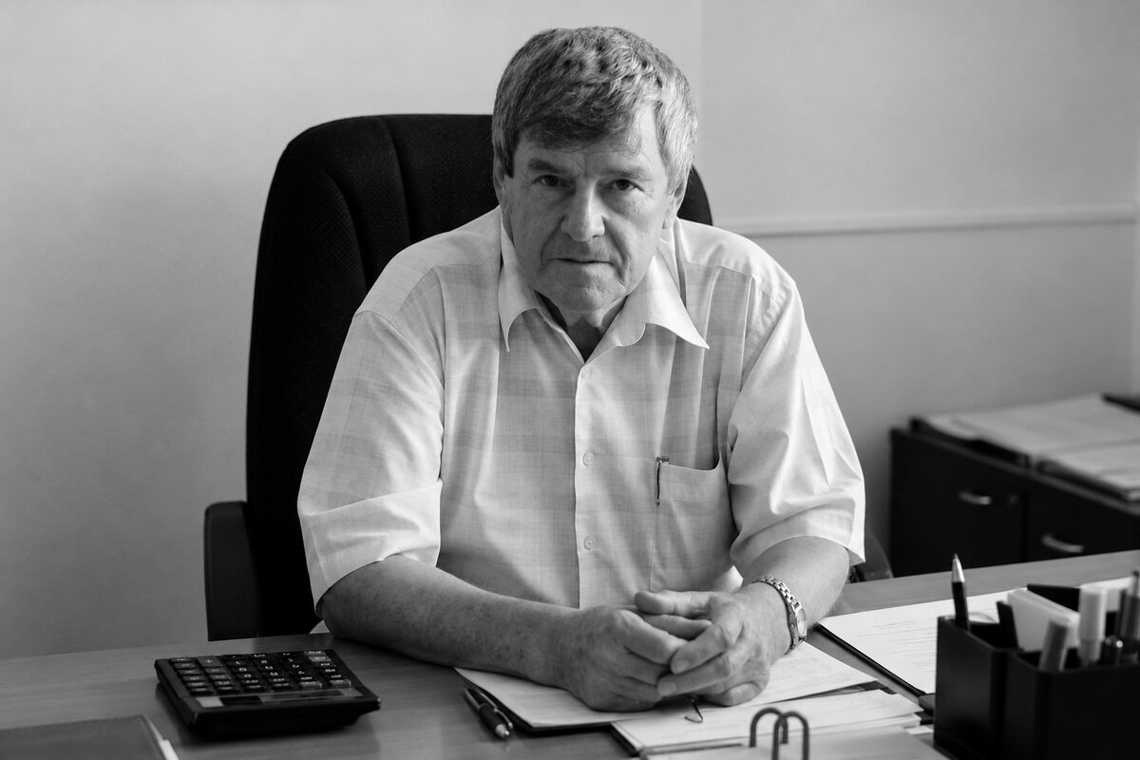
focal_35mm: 70
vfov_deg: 19.5
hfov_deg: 28.8
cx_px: 570
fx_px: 2216
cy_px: 380
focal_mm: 70
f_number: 5.6
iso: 640
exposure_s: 1/80
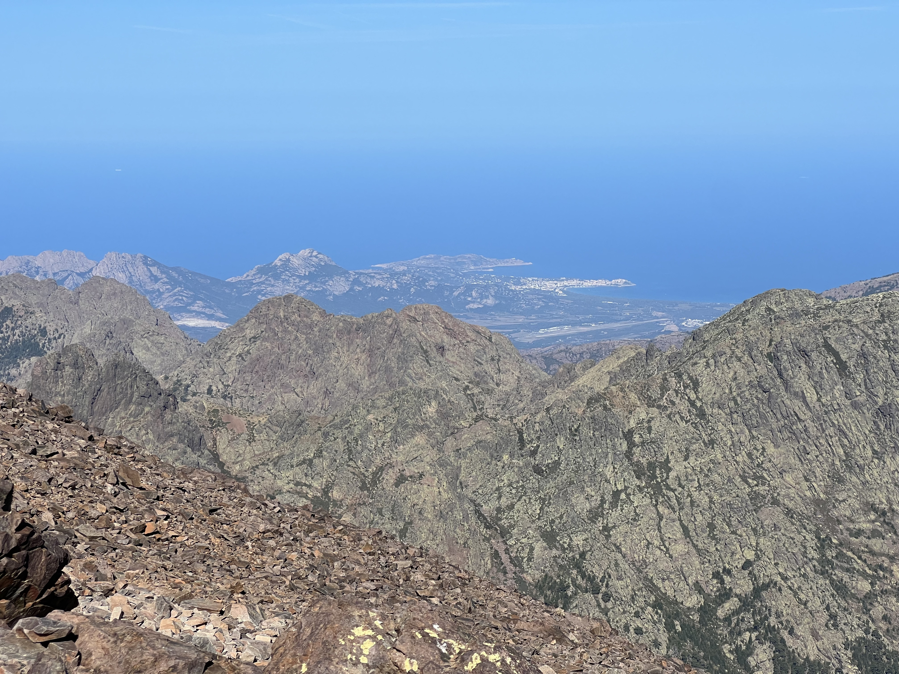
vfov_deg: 19.1
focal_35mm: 77
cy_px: 337
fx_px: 2000
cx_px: 450
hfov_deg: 25.3
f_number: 2.8
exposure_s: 1/1393
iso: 32
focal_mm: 9
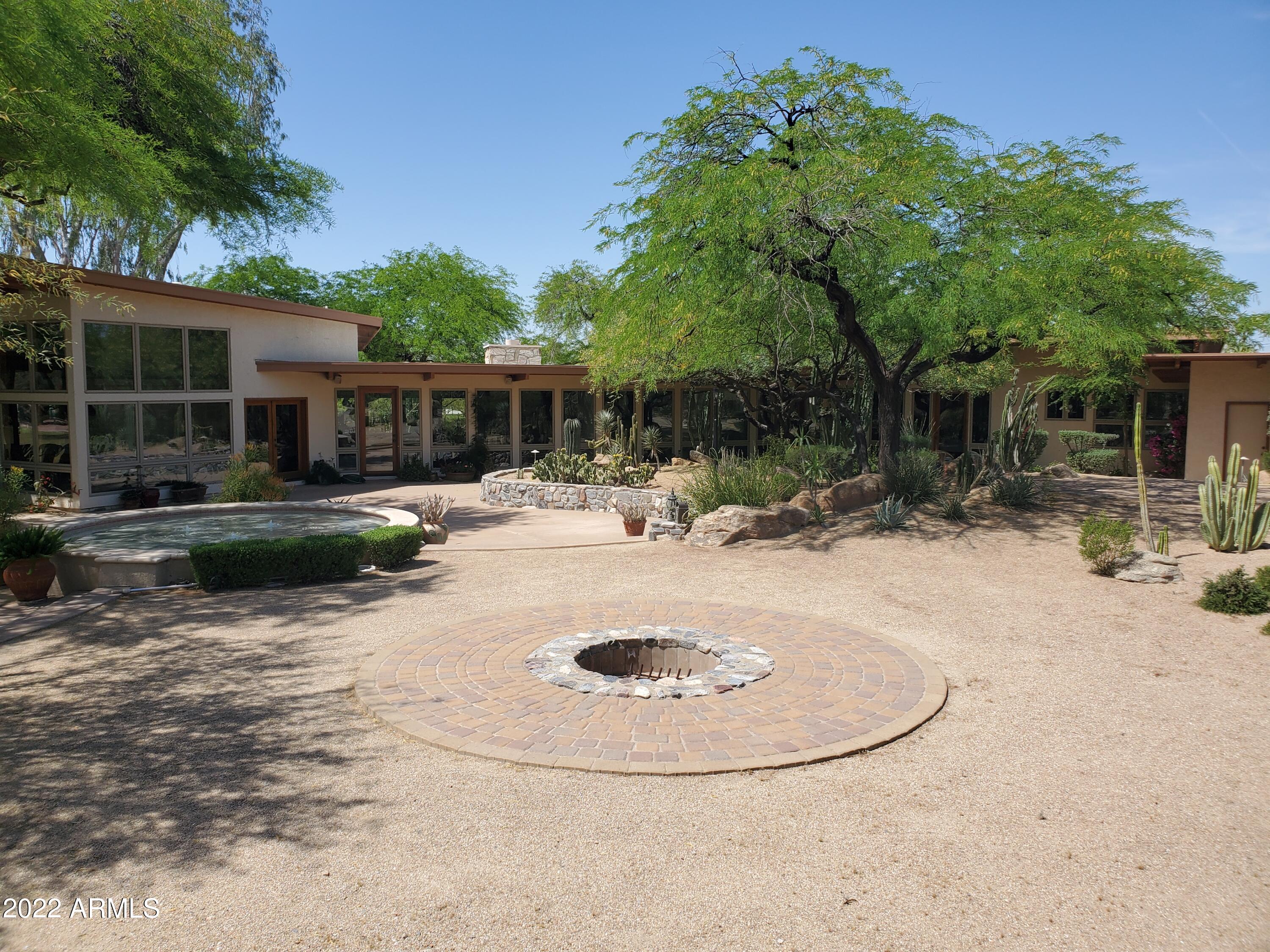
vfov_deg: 53.1
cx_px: 635
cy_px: 476
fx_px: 954
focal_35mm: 26
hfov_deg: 67.3
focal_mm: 4.3
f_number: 2.4
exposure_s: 1/1380
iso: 50
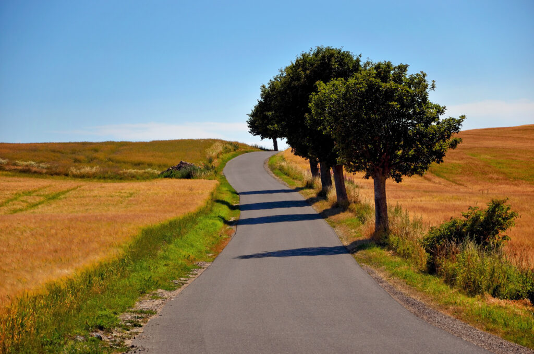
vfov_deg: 9.9
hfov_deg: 14.9
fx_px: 2043
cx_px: 267
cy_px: 177
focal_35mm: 138
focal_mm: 92
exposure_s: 1/320
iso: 100
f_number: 5.6
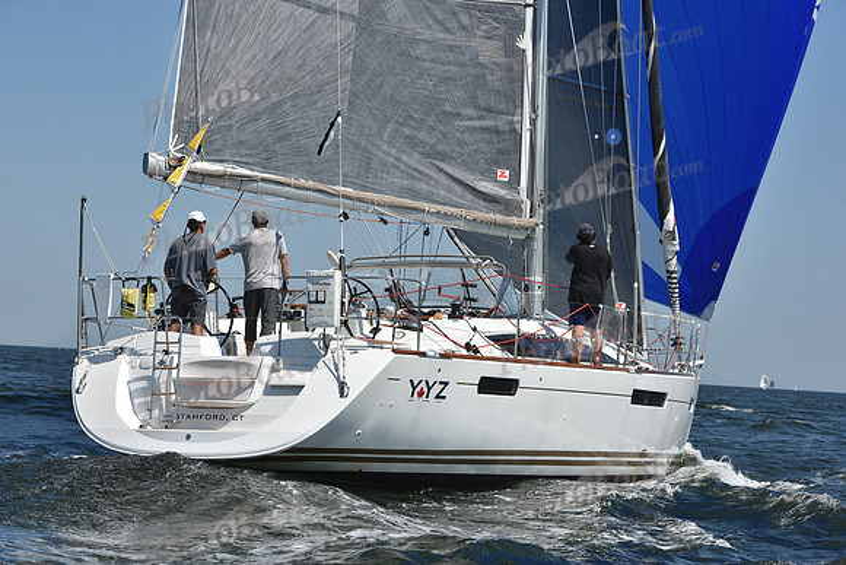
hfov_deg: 20.4
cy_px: 282
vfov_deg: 13.7
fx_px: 2350
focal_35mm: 100
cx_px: 423
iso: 250
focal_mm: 100
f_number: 9
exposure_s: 1/1250
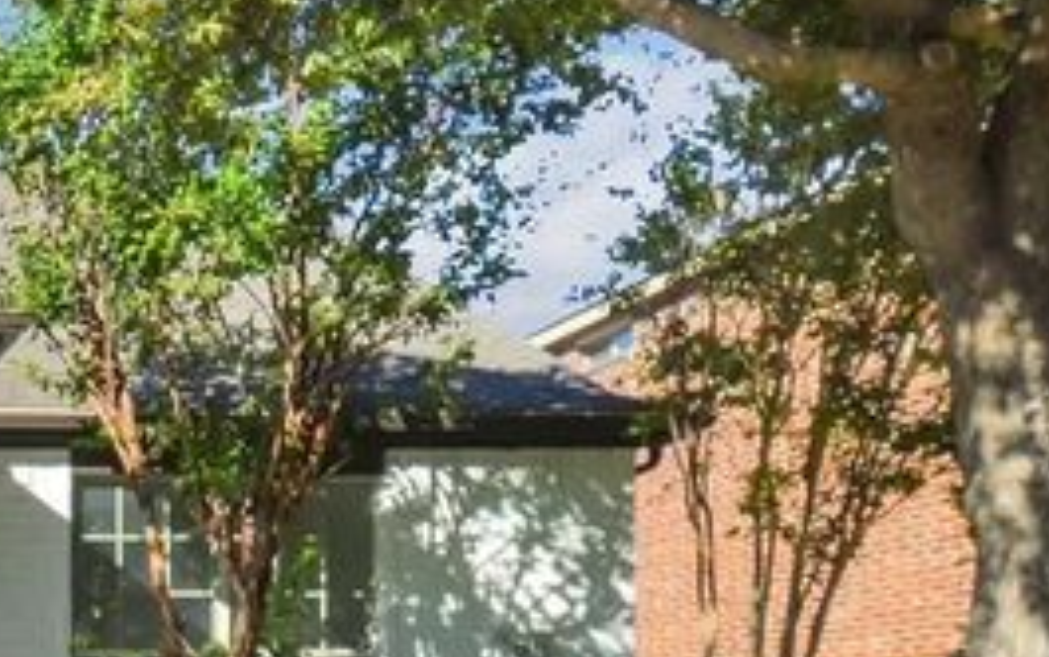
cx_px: -317
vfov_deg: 19.6
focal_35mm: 65
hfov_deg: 26.6
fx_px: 1859
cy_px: 604
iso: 100
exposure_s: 1/320
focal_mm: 11
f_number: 9
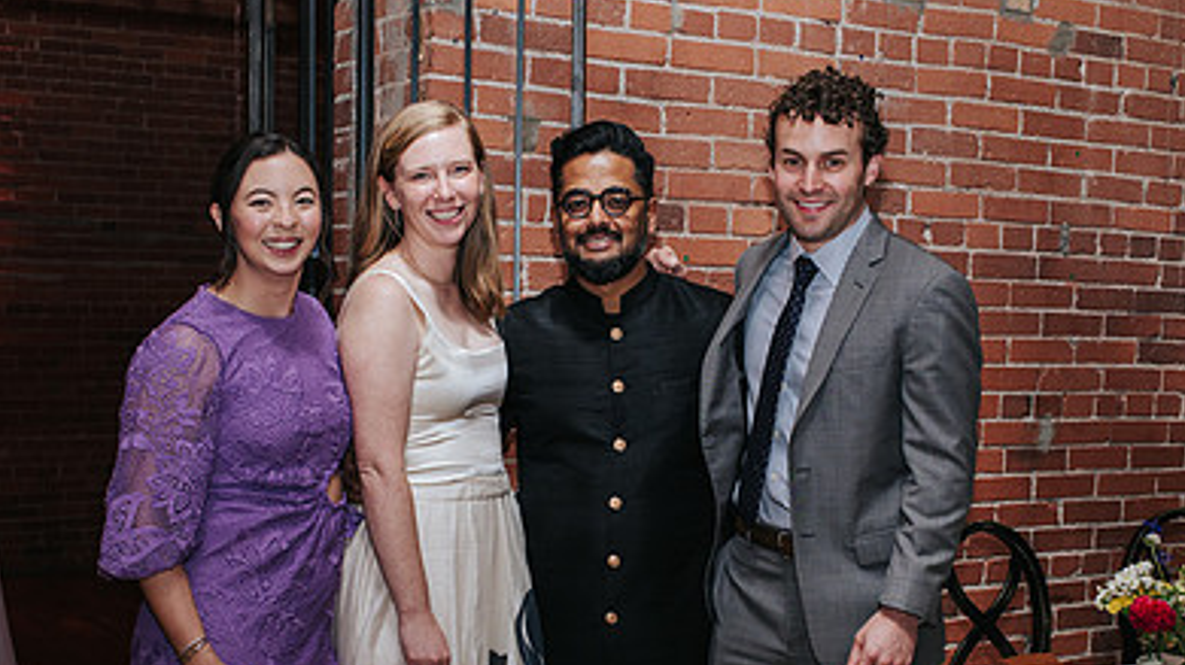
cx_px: 548
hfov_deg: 36.6
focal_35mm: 57
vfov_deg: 20.7
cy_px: 563
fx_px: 1790
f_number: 4
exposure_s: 1/200
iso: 800
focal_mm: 35
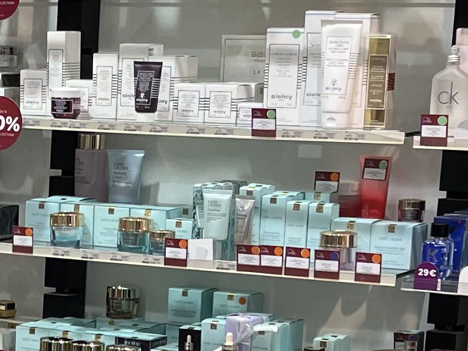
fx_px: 1852
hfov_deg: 14.1
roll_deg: -2.0
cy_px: 464
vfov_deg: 10.6
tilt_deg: -11.7
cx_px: -57
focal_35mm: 137
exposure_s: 1/159
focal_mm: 5.1
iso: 40
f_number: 1.6
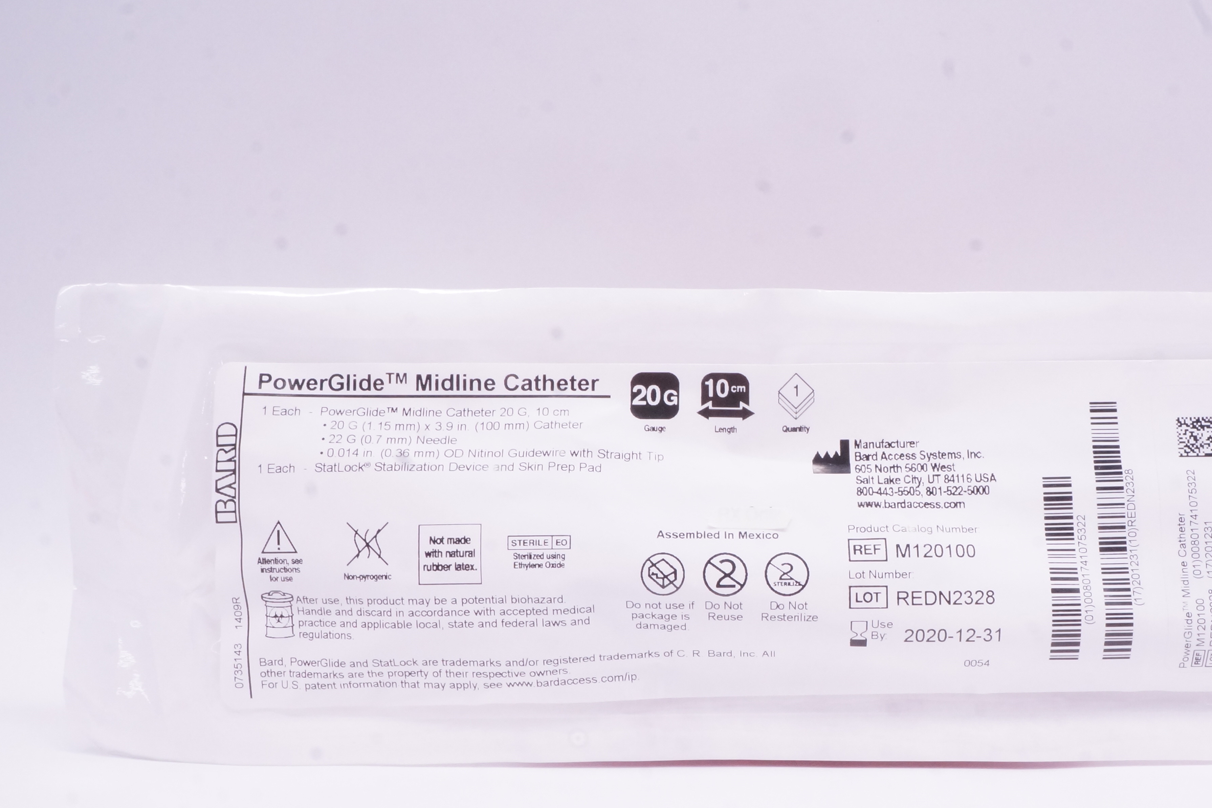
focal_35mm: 37
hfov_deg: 51.0
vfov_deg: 35.7
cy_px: 519
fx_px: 1246
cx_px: 796
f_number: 20
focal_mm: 18
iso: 1600
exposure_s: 1/25
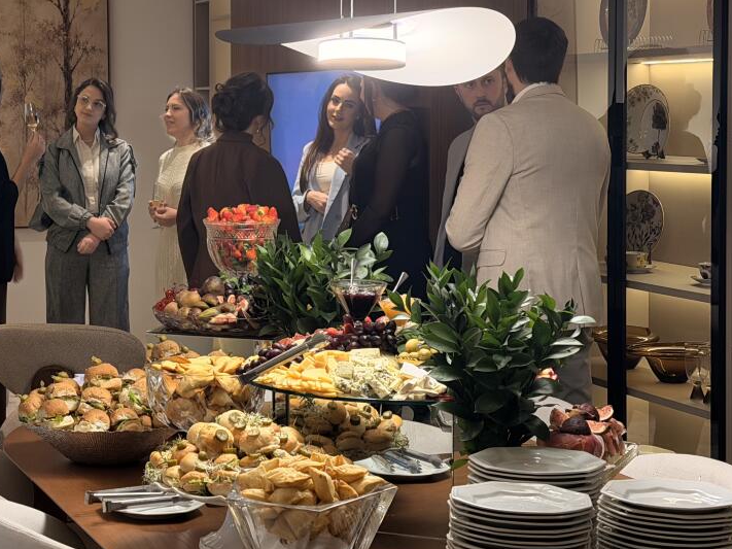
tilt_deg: -1.6
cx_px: 126
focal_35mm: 81
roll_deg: +0.5
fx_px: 1713
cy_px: 148
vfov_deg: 18.1
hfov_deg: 23.7
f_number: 1.78
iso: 125
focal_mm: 6.76
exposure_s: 1/60
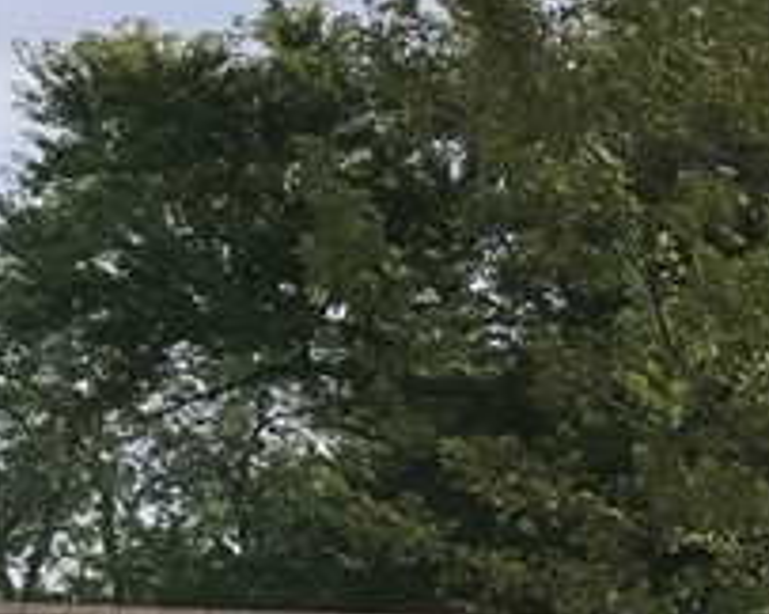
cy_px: 769
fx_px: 3251
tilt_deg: +2.2
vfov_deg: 10.6
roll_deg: -1.4
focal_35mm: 143
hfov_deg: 11.1
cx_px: 1921
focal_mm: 4.15
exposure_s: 1/1326
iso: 25
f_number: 2.2
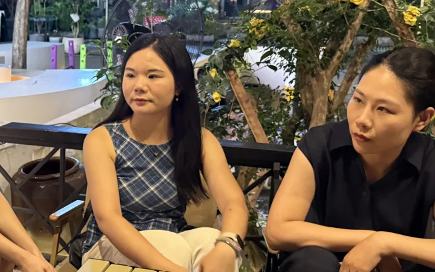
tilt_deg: -11.0
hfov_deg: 37.2
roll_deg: -0.3
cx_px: 107
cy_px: 119
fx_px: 628
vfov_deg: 24.4
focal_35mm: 53
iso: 1000
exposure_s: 1/33
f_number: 1.78
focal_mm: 6.76
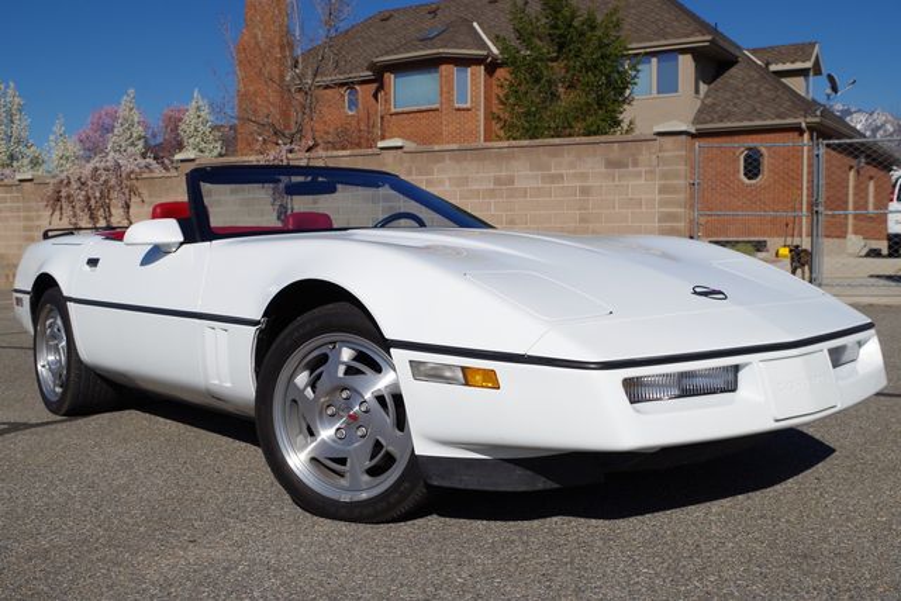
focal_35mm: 36
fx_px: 901
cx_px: 450
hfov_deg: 53.1
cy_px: 300
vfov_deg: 36.9
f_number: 9
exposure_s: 1/400
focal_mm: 24.38
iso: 100
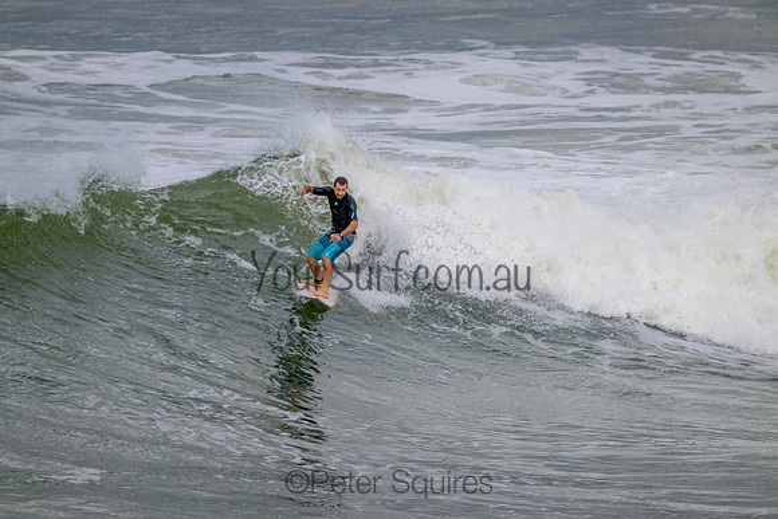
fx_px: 17292
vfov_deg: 1.7
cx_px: 389
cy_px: 260
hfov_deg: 2.6
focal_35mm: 800
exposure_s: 1/2000
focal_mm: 800
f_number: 11
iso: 500
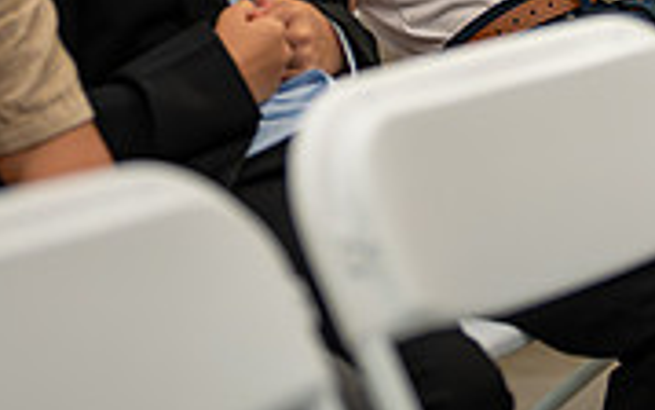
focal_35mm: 228
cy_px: -371
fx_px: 4071
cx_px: 678
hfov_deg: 9.1
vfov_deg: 5.7
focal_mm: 50
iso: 1000
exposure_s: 1/400
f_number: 1.2
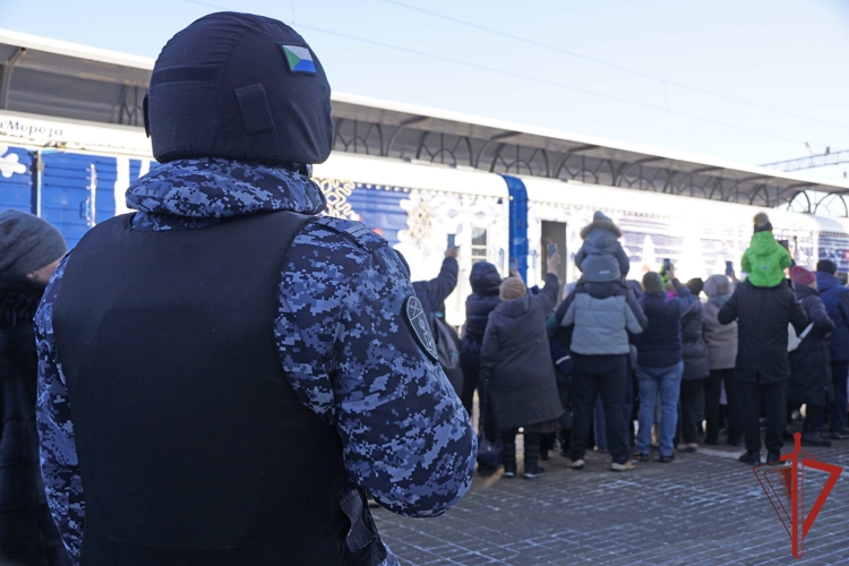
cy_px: 283
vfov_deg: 36.9
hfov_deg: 53.1
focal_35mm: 36
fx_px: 849
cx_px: 424
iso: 100
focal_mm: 24
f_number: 5.6
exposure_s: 1/125
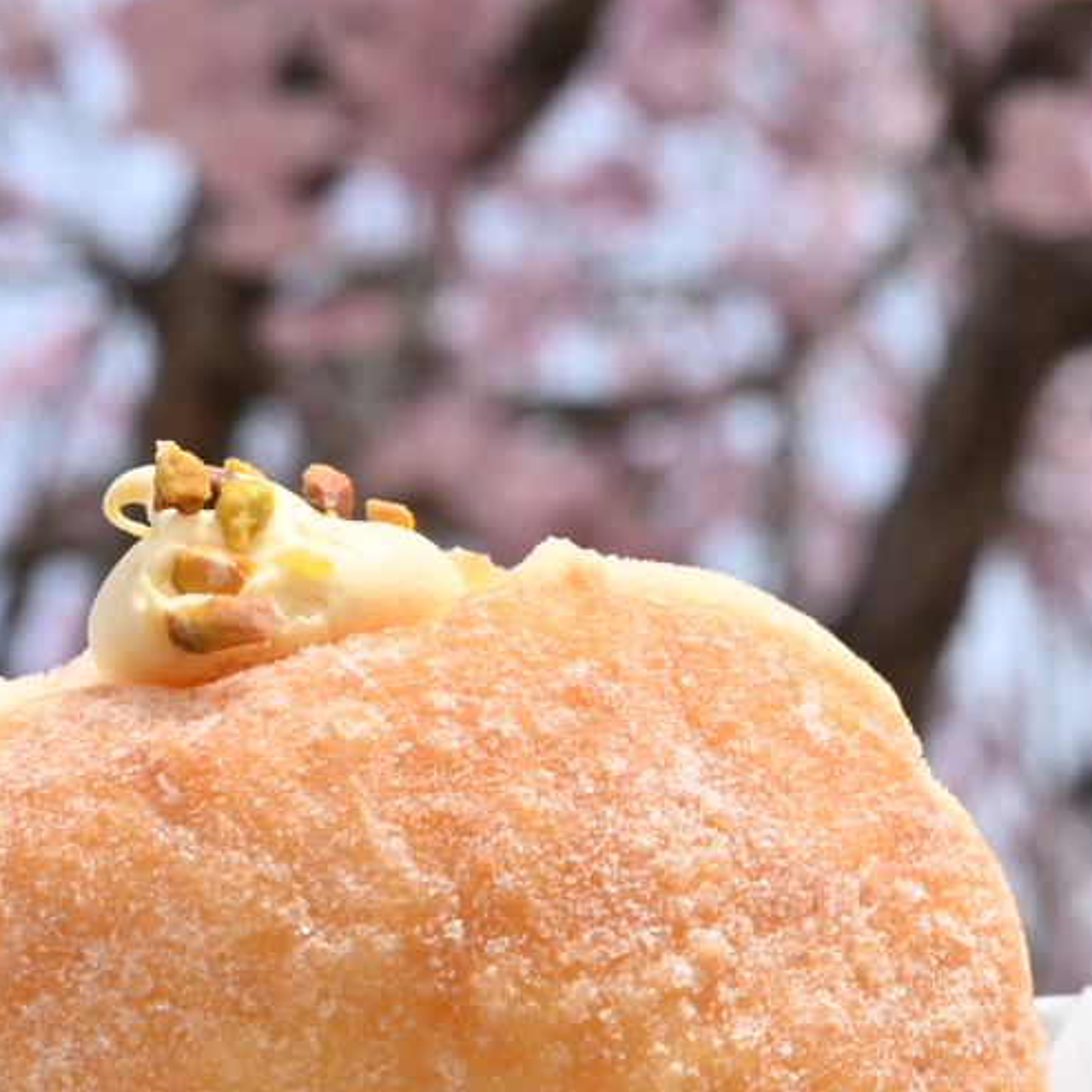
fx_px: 3890
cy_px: 713
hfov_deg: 15.6
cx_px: 1147
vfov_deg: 16.0
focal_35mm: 109
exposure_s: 1/250
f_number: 7.1
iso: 100
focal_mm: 26
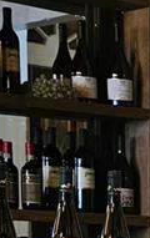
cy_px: 386
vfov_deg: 12.8
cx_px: 438
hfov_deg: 7.6
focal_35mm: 153
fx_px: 997
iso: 500
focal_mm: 6.3
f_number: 1.7
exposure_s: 1/24
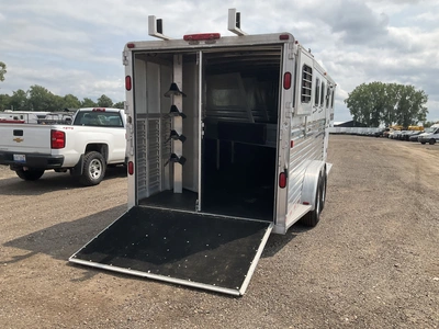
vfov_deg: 48.2
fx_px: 368
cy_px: 164
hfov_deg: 61.7
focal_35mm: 29
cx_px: 220
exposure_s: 1/1730
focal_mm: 3
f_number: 1.8
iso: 25
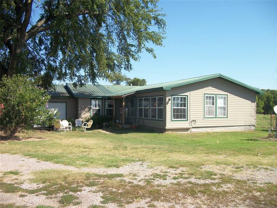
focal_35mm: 32
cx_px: 138
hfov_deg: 56.8
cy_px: 104
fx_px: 256
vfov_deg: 44.2
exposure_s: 1/100
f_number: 8.8
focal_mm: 5.7
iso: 80
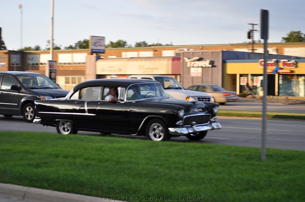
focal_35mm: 82
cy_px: 101
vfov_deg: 16.5
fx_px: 698
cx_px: 152
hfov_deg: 24.7
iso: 200
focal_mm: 55
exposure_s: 1/160
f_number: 6.3
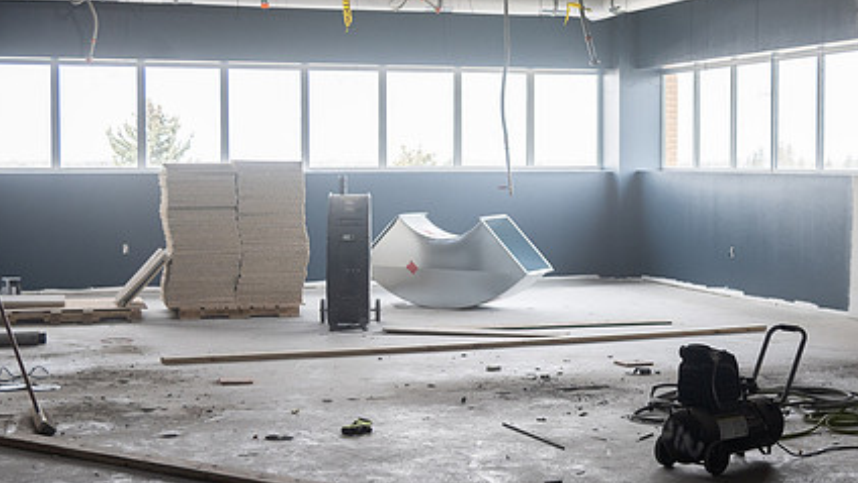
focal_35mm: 66
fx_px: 1502
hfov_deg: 31.8
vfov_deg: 18.3
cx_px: 523
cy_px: 233
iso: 400
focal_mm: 44
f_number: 4
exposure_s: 1/250
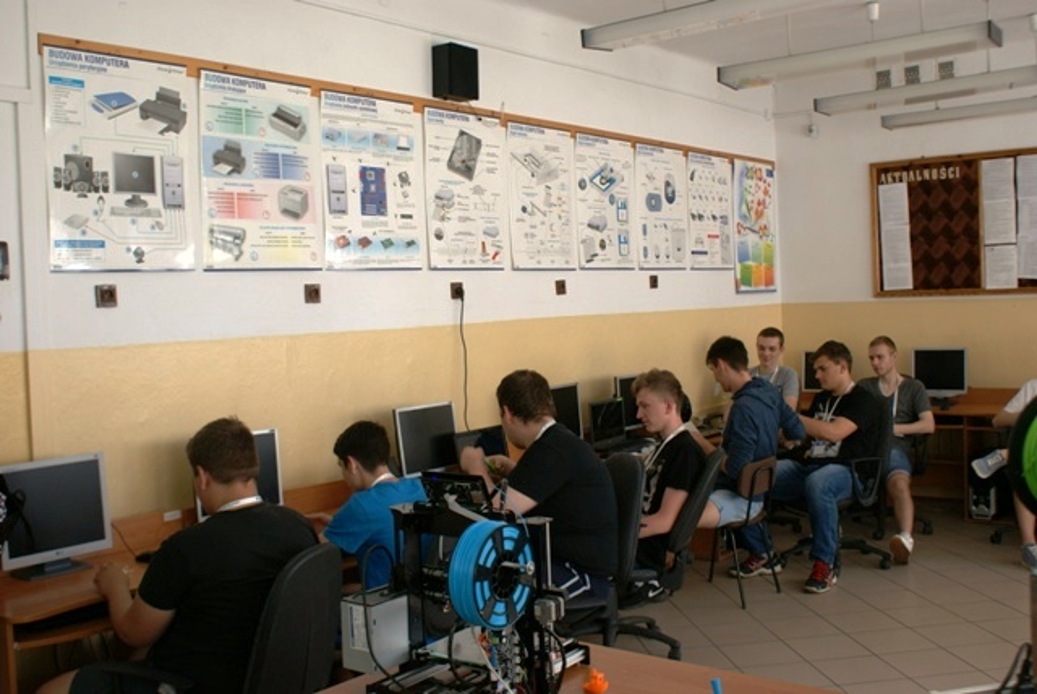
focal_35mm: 39
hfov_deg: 49.5
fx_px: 1124
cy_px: 347
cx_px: 518
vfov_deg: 34.3
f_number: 5
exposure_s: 1/50
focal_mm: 26
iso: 100
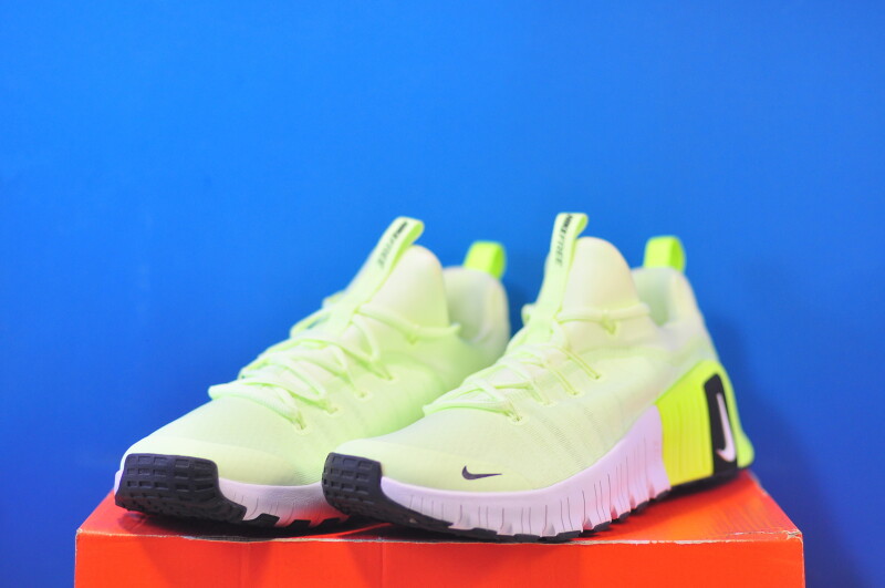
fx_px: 1841
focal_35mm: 75
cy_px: 294
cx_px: 442
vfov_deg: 18.1
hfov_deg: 27.0
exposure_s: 1/320
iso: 250
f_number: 2.2
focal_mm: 50
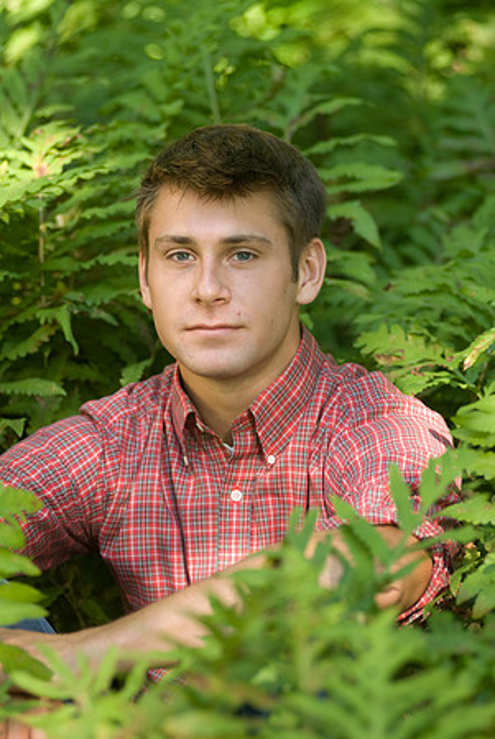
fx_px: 3395
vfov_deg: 12.4
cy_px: 370
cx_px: 248
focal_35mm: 165
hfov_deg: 8.3
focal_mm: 110
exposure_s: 1/160
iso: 200
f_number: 2.8
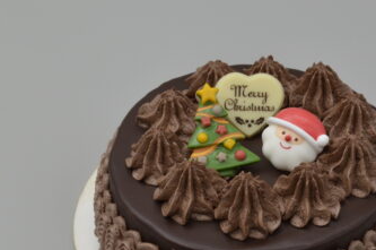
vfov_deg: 8.5
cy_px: 206
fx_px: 1679
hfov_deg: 12.8
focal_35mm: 161
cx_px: 256
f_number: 14
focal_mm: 55
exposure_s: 1/60
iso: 400
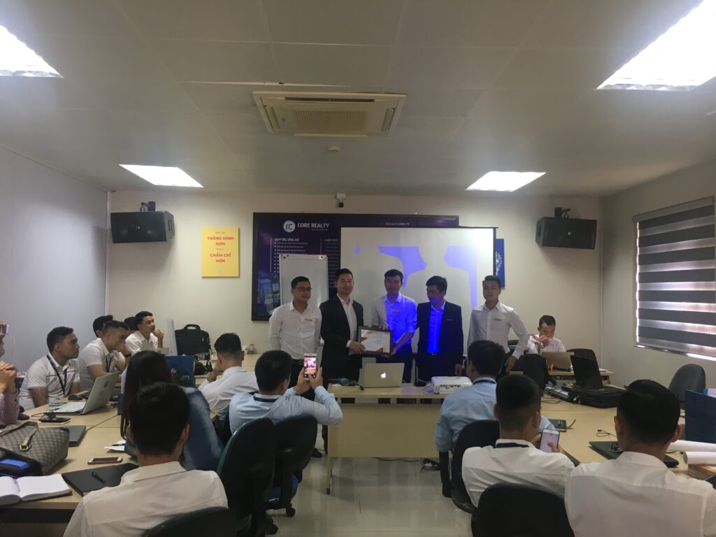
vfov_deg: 48.2
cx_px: 358
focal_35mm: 29
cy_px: 268
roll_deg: -0.7
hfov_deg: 61.7
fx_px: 600
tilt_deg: +1.5
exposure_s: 1/33
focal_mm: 4.15
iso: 80
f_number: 2.2
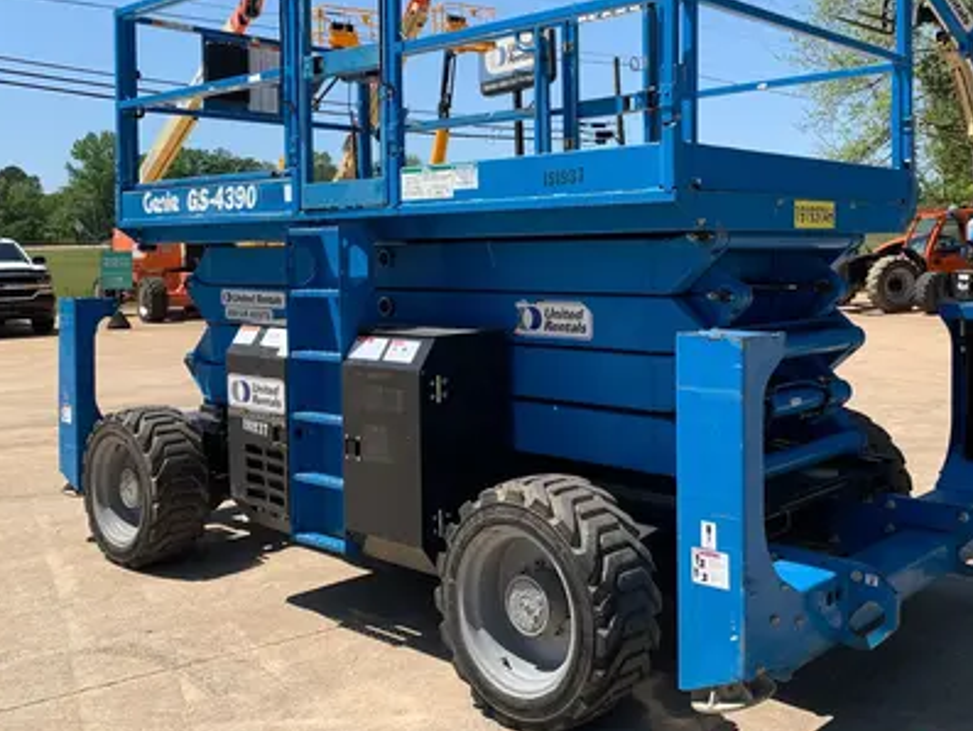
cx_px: 600
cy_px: 274
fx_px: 1012
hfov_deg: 50.9
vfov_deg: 39.4
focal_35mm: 36
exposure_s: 1/1953
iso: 25
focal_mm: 4.25
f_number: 1.8
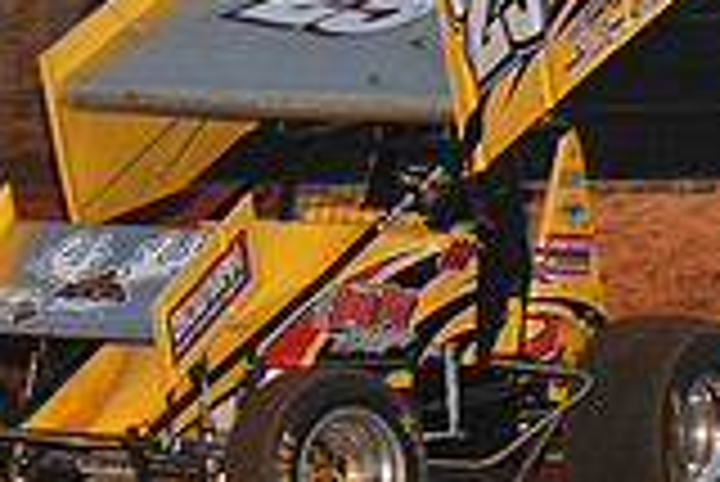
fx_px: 5805
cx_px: 940
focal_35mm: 290
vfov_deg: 4.7
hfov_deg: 7.0
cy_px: 97
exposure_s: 1/320
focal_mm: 80
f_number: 7.1
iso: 800
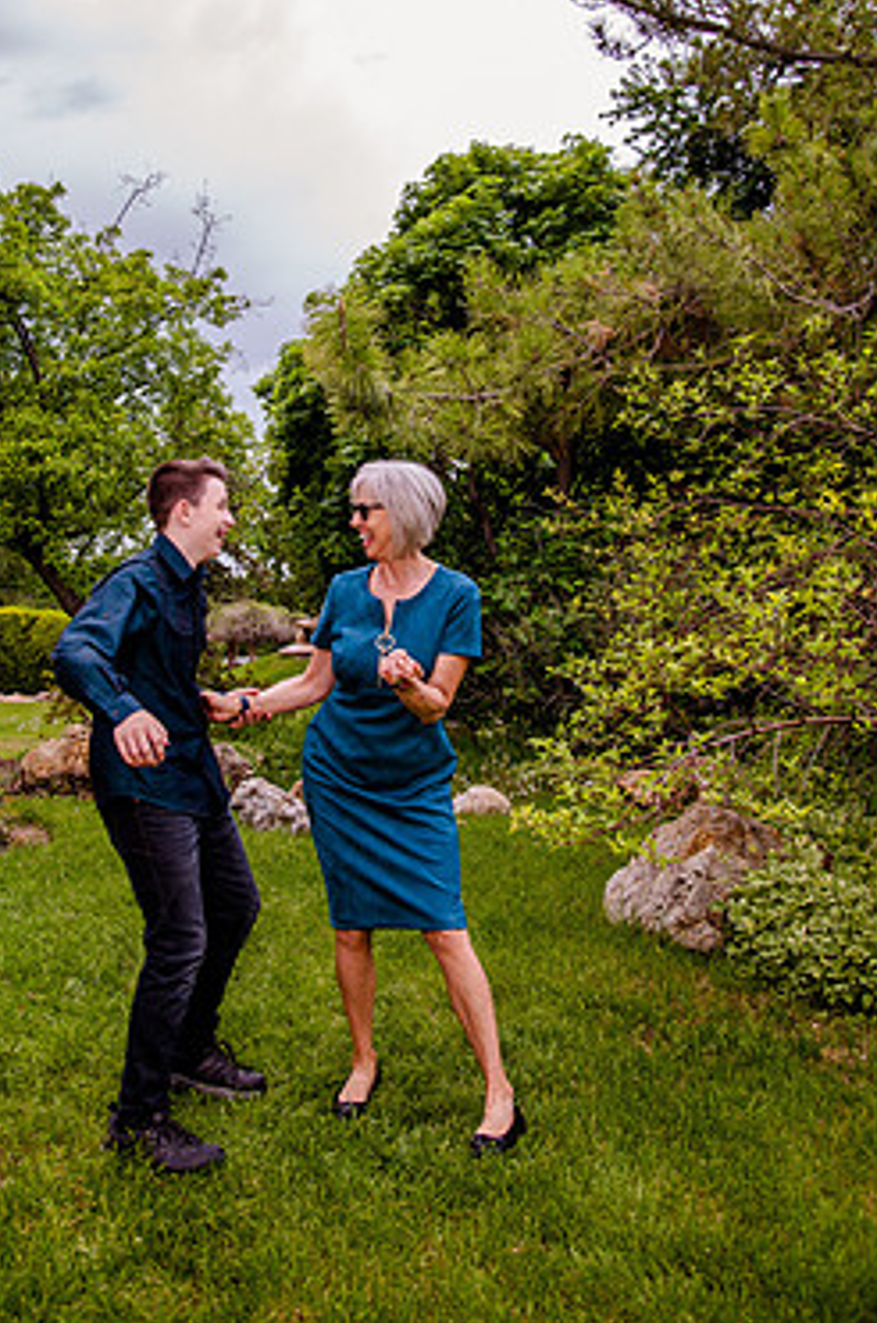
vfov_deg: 55.4
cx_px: 351
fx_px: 1247
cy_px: 524
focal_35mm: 34
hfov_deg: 38.6
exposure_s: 1/320
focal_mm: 28
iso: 800
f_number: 5
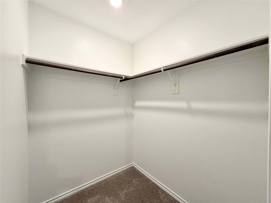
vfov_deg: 85.7
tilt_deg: -0.4
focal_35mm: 14
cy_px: 102
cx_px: 136
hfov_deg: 102.1
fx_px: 110
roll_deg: +0.0
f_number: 2.2
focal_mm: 2.22
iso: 250
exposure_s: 1/120
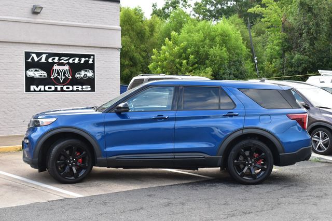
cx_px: 166
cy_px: 110
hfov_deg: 33.4
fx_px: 553
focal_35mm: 60
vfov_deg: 22.6
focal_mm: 40
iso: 400
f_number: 9
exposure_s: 1/80
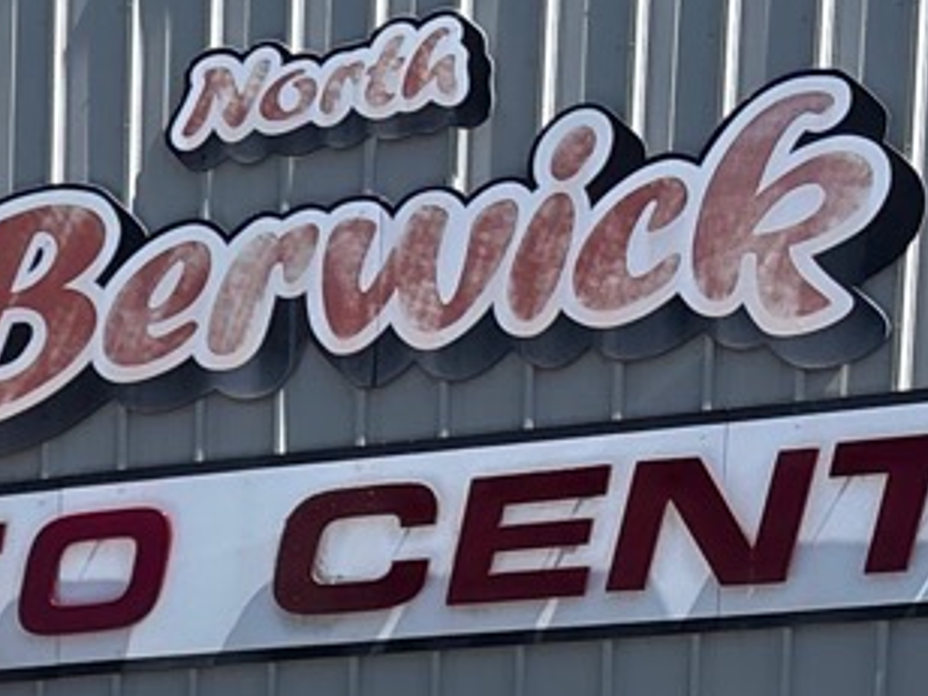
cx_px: -675
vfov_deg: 10.0
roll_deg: +0.7
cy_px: 1500
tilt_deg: -5.4
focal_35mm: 135
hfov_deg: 13.3
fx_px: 3619
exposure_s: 1/3788
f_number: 1.6
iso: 50
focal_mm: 5.96
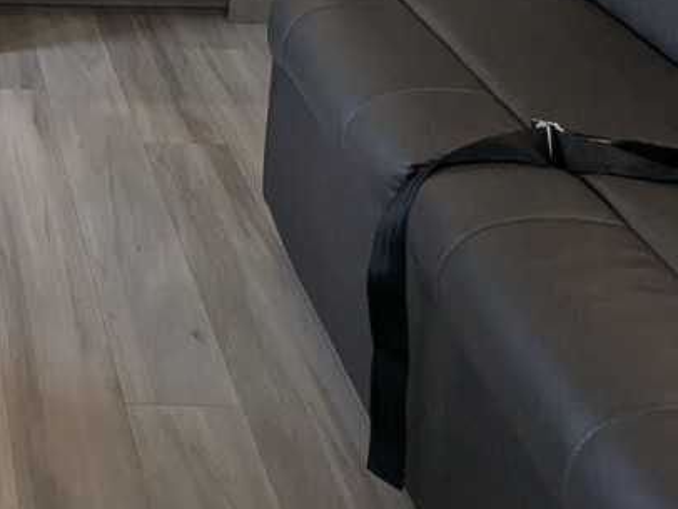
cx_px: -121
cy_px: -284
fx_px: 1078
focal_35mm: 55
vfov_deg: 21.6
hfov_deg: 30.1
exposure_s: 1/114
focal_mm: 2.35
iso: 48
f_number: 2.2
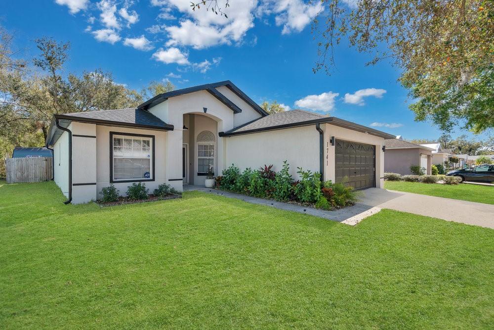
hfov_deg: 96.7
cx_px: 247
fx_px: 220
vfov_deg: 73.8
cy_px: 165
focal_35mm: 16
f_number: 8
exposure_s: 1/250
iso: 100
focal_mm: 16
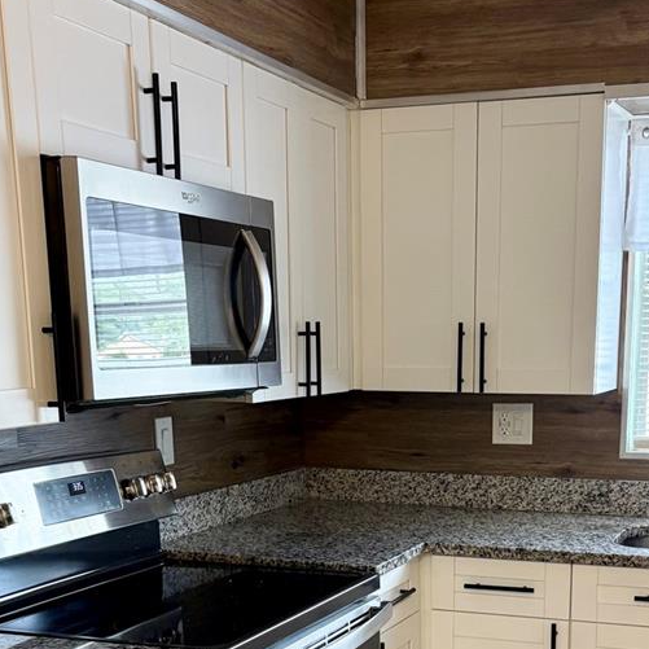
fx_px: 1167
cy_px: 596
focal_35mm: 55
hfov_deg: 30.9
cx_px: 412
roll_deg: -0.3
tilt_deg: -11.8
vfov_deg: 29.7
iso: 125
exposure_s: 1/60
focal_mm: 5.96
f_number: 1.6
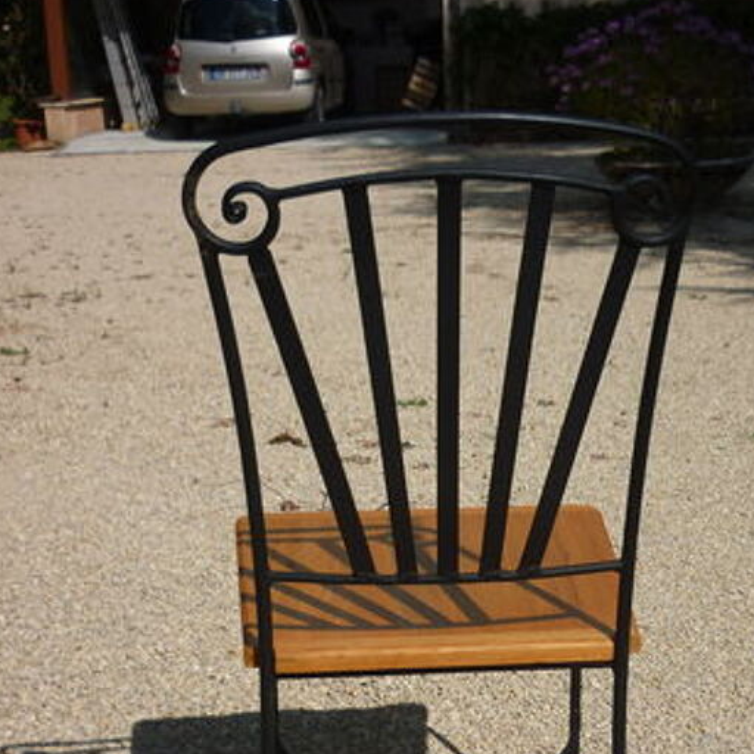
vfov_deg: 29.7
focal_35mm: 57
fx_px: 1405
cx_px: 467
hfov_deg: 29.9
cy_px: 533
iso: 80
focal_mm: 5.5
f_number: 8
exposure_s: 1/400
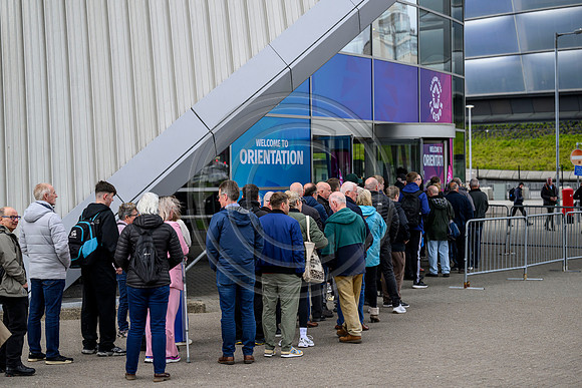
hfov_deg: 23.1
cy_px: 194
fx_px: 1423
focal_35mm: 88
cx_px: 291
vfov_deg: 15.5
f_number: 3.2
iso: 500
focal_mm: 88
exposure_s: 1/1250
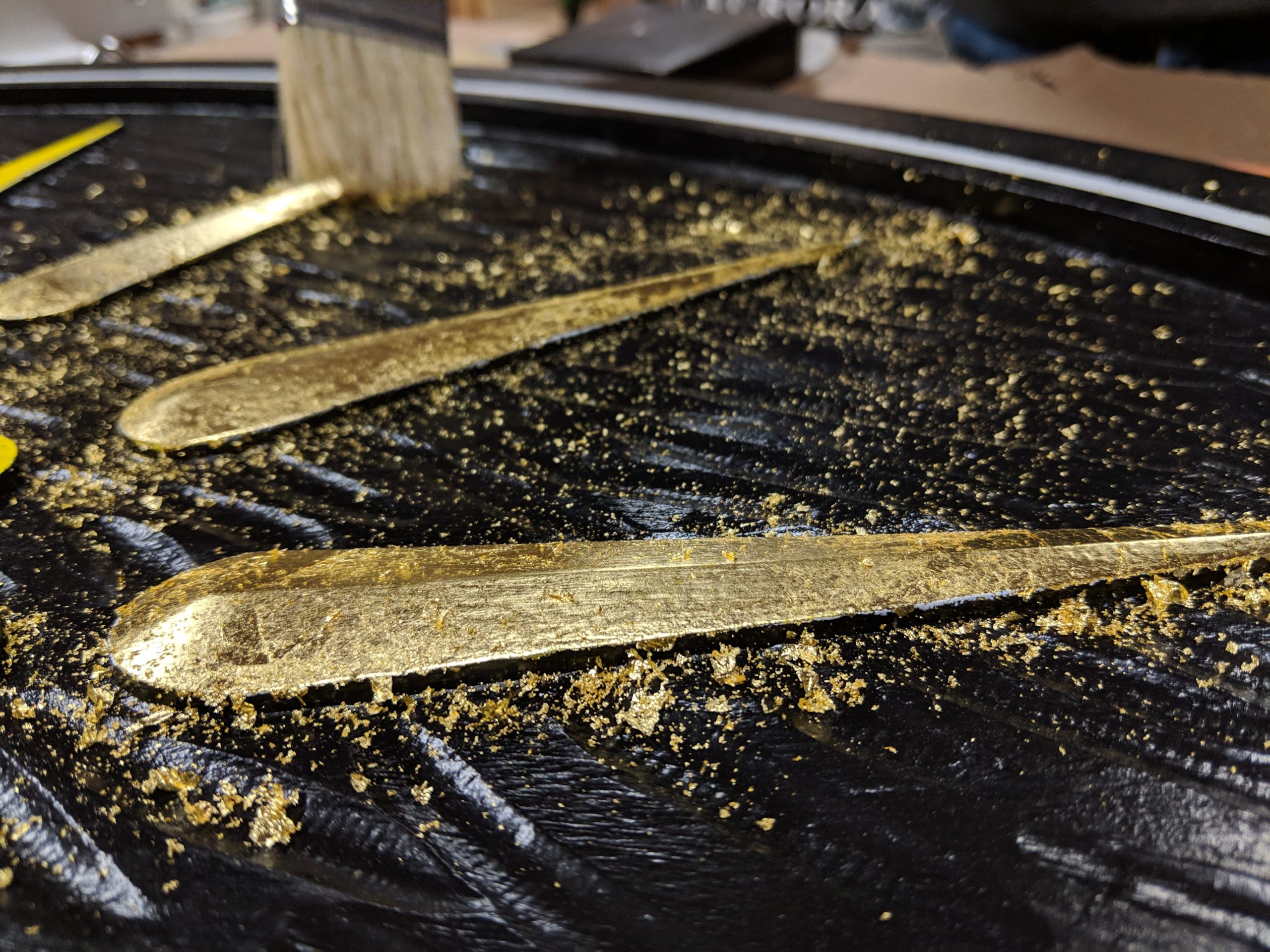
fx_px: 991
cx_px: 635
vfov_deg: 51.4
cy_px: 476
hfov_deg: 65.3
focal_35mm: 27
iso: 128
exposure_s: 1/125
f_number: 1.8
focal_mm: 4.44
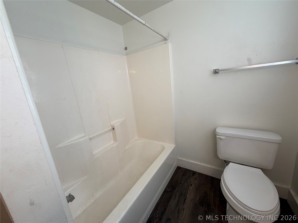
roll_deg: +6.9
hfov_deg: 102.1
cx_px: 149
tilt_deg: -12.0
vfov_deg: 85.7
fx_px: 121
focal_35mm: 14
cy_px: 112
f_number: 2.2
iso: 64
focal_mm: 2.22
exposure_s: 1/120
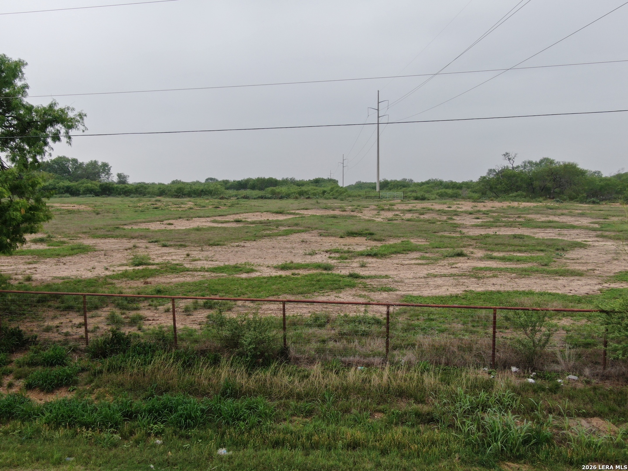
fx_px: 599
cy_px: 236
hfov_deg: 55.4
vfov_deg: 42.9
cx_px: 314
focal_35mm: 33
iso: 100
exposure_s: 1/400
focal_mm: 5.57
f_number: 3.2
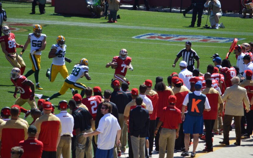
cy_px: 76
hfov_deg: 4.5
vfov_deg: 2.8
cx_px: 126
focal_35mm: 463
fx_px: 3193
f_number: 5.6
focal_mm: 300
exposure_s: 1/1250
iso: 400
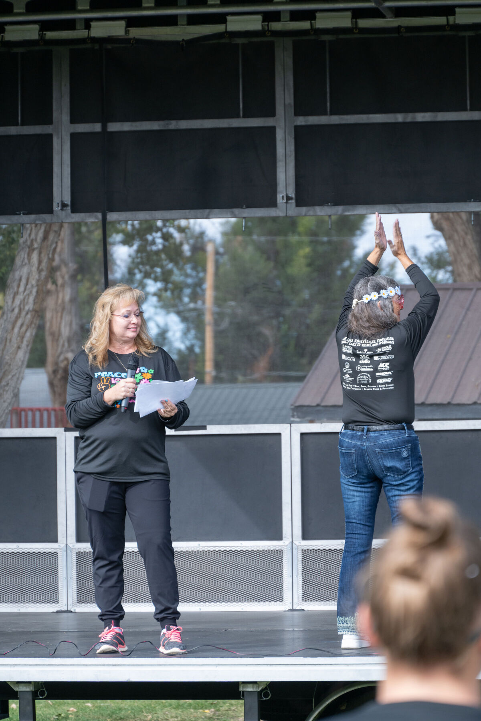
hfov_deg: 8.9
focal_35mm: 155
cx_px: 240
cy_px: 360
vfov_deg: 13.2
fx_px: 3106
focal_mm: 155
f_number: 6.3
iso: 500
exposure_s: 1/320
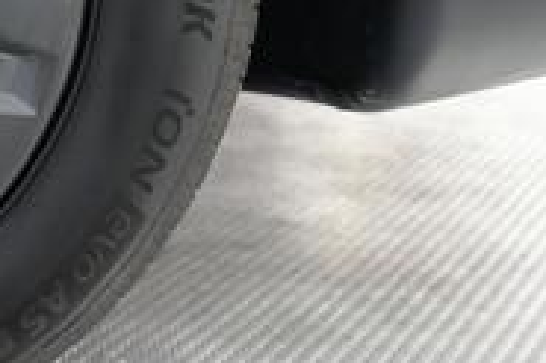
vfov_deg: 14.9
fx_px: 1364
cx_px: -295
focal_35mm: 90
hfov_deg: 19.5
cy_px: -15
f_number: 2.8
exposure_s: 1/160
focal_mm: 26
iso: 8000
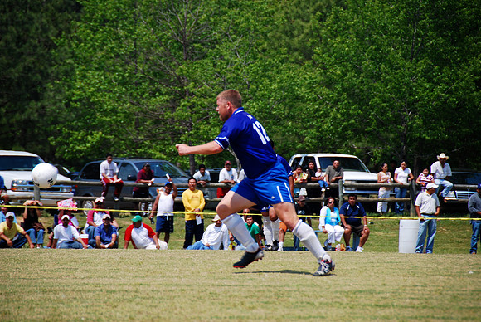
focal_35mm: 300
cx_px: 240
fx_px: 4012
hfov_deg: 6.9
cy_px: 161
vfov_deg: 4.6
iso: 100
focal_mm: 200
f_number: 5.6
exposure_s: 1/400
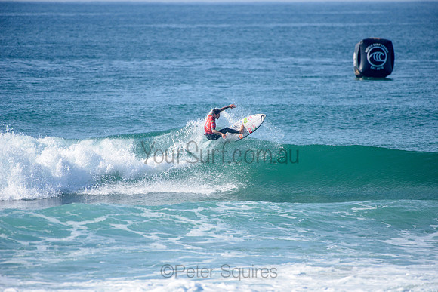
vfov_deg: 2.8
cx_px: 219
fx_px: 6084
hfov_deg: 4.1
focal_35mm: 500
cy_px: 146
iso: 220
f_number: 5.6
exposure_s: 1/2500
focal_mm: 500
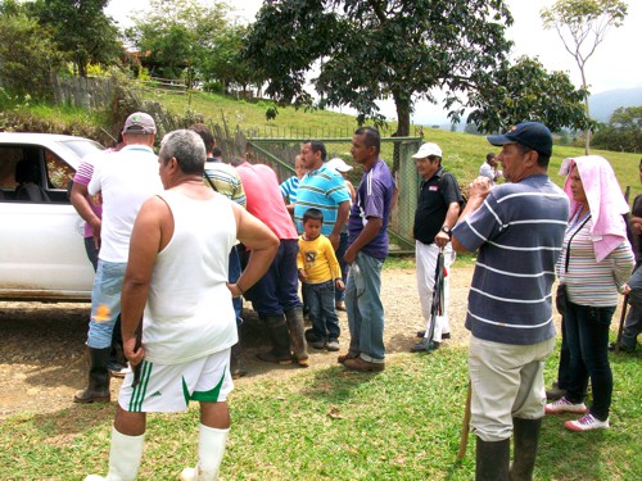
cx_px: 321
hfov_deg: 56.8
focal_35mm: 32
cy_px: 240
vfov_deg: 44.2
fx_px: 593
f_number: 5.5
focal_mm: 5.7
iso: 64
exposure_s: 1/250
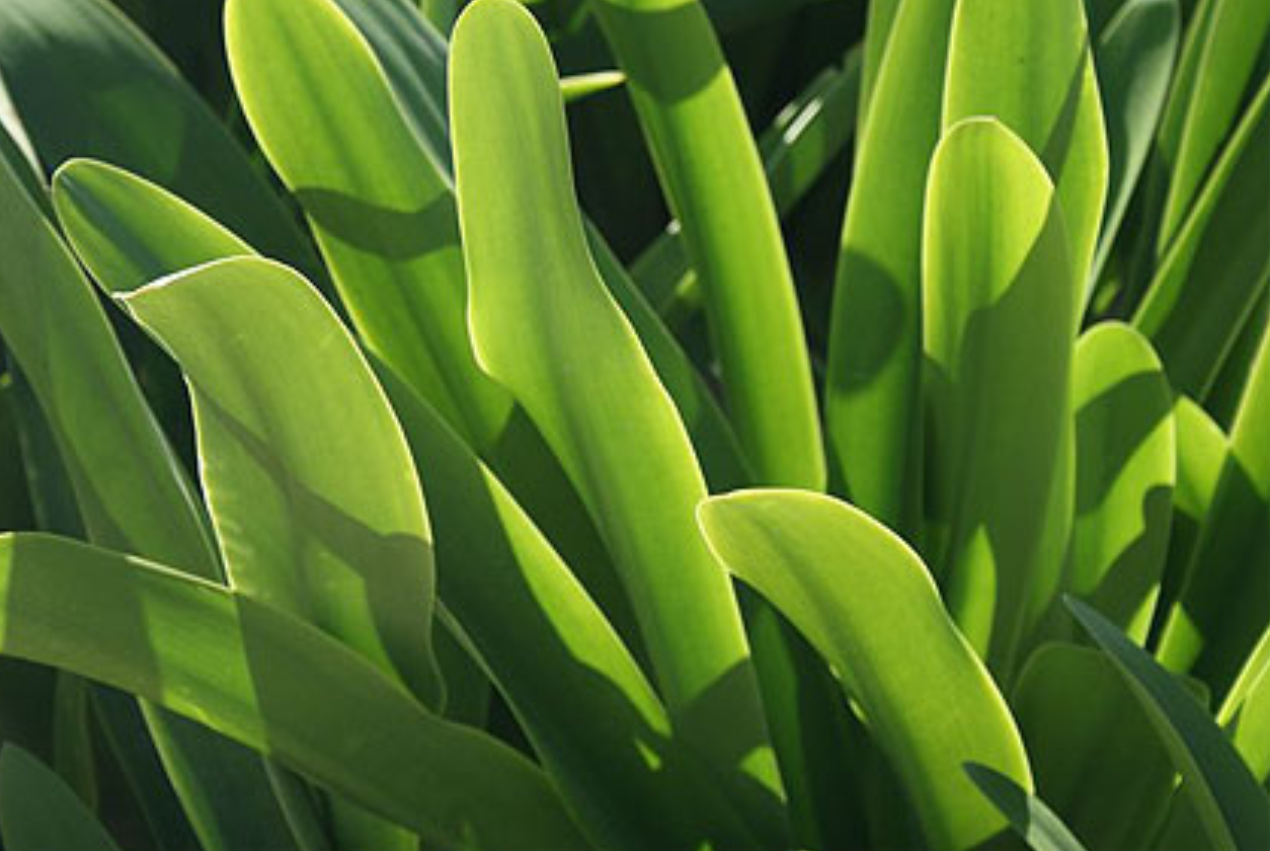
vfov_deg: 12.2
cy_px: 403
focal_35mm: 113
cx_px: 589
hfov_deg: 18.1
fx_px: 3992
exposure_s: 1/125
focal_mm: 70
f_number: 8
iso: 100
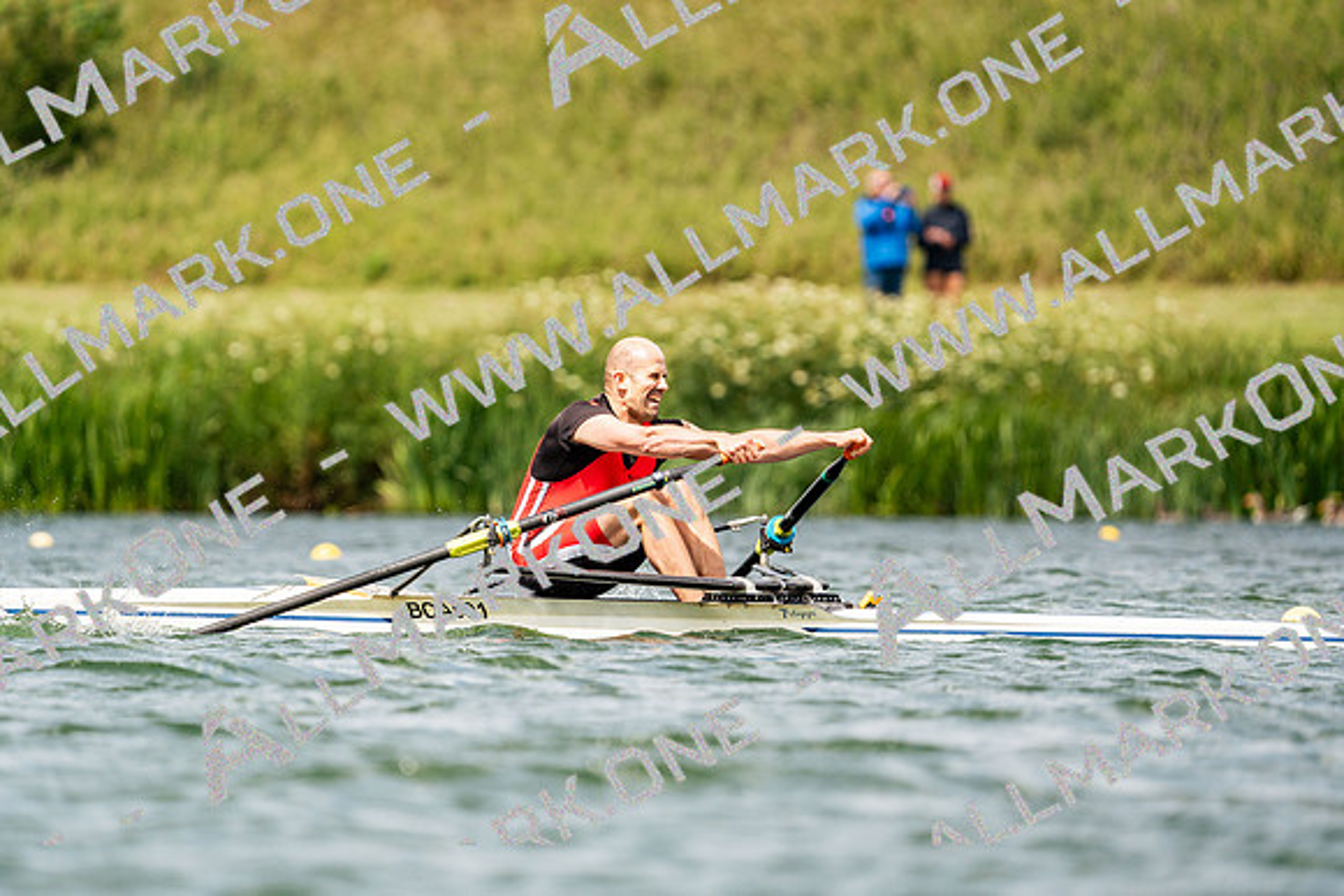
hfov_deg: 4.2
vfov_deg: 2.8
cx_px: 672
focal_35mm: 489
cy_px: 448
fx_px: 18259
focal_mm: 489
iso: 320
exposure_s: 1/2000
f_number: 6.3
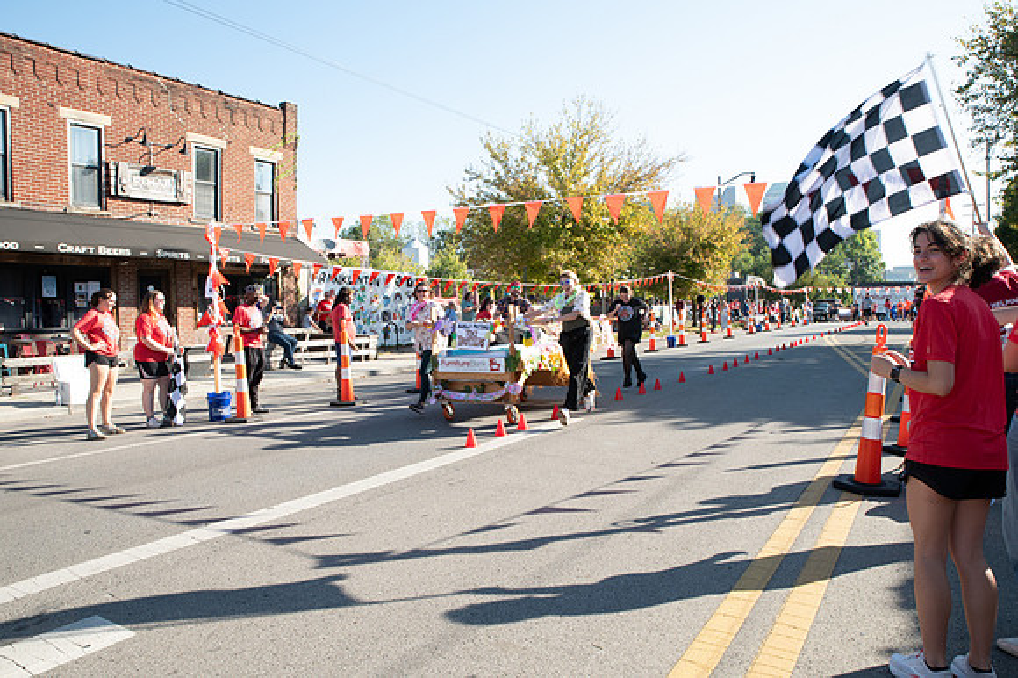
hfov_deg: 70.1
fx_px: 726
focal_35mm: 26
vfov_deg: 50.0
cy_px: 339
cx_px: 509
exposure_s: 1/200
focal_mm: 24
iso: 500
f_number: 11
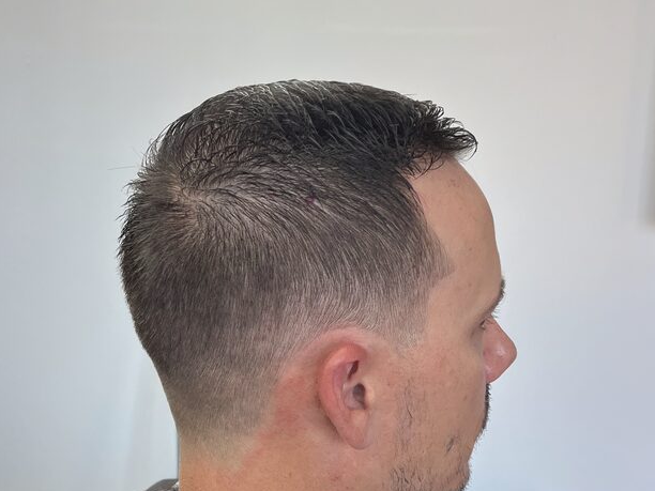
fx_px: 965
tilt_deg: -14.9
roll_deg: -1.8
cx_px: 323
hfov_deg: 37.5
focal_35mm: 51
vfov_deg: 28.5
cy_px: 298
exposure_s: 1/120
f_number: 1.5
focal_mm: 5.7
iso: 32
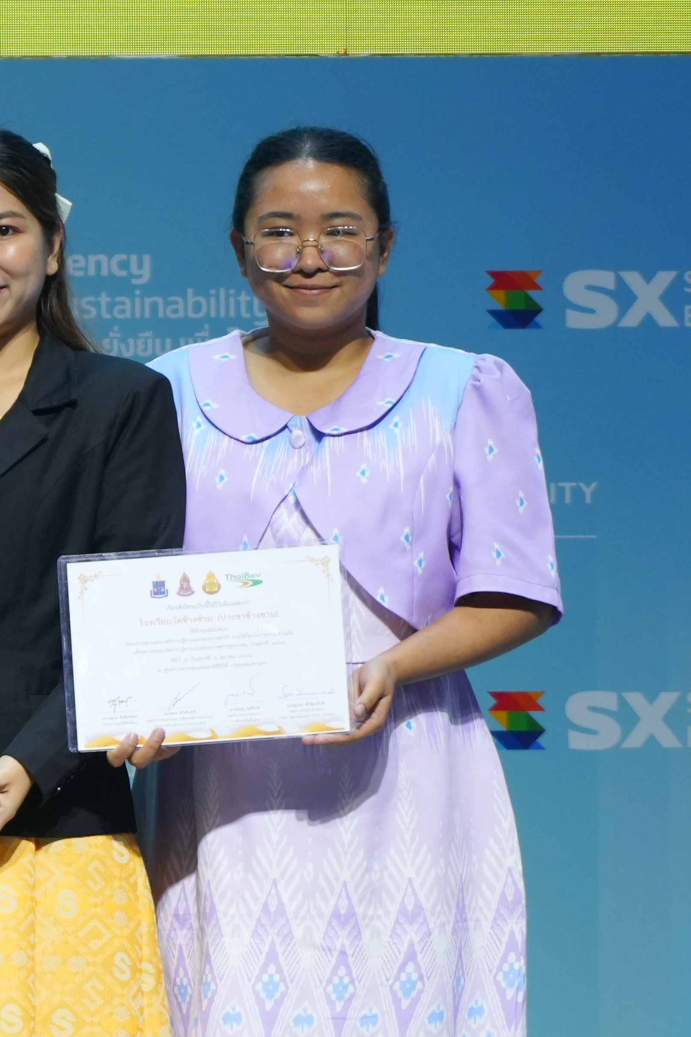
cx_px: -423
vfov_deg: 3.8
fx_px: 15549
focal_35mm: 540
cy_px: 431
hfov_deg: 2.5
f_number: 4
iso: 1600
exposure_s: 1/500
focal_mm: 186
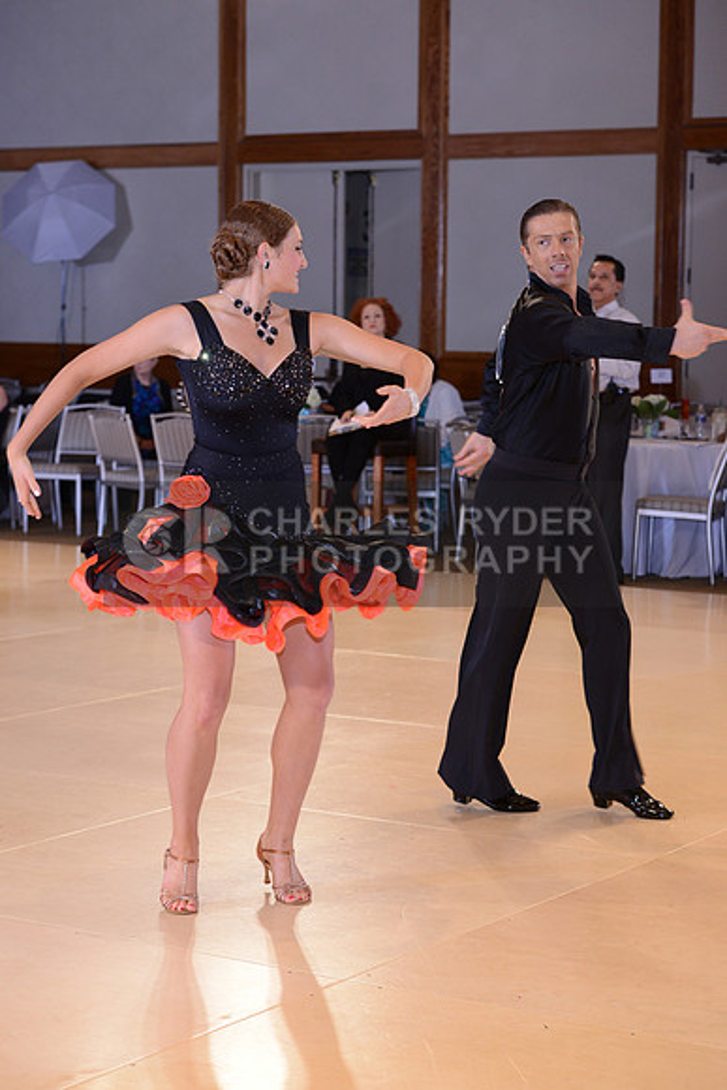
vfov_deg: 23.6
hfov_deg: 15.9
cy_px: 545
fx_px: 2603
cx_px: 364
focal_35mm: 86
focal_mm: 86
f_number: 5.6
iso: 1250
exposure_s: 1/250
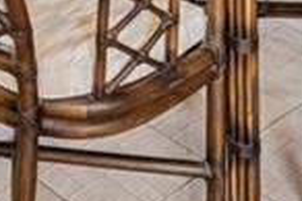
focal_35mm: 112
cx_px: -112
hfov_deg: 17.0
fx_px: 938
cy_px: -459
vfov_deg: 9.0
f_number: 8
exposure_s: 1/30
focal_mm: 16
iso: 400
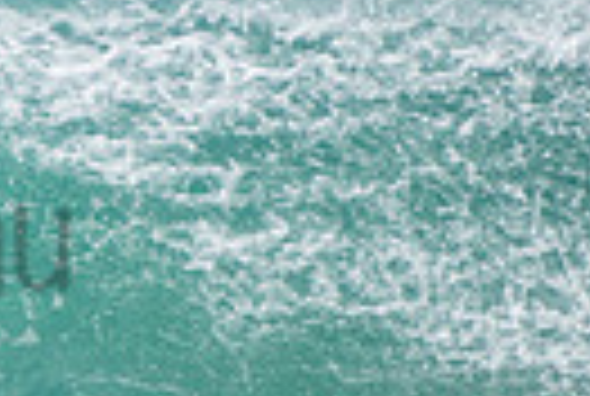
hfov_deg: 0.8
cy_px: 187
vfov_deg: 0.5
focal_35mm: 2650
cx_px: -405
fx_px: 43529
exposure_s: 1/2000
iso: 320
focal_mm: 400
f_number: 5.6
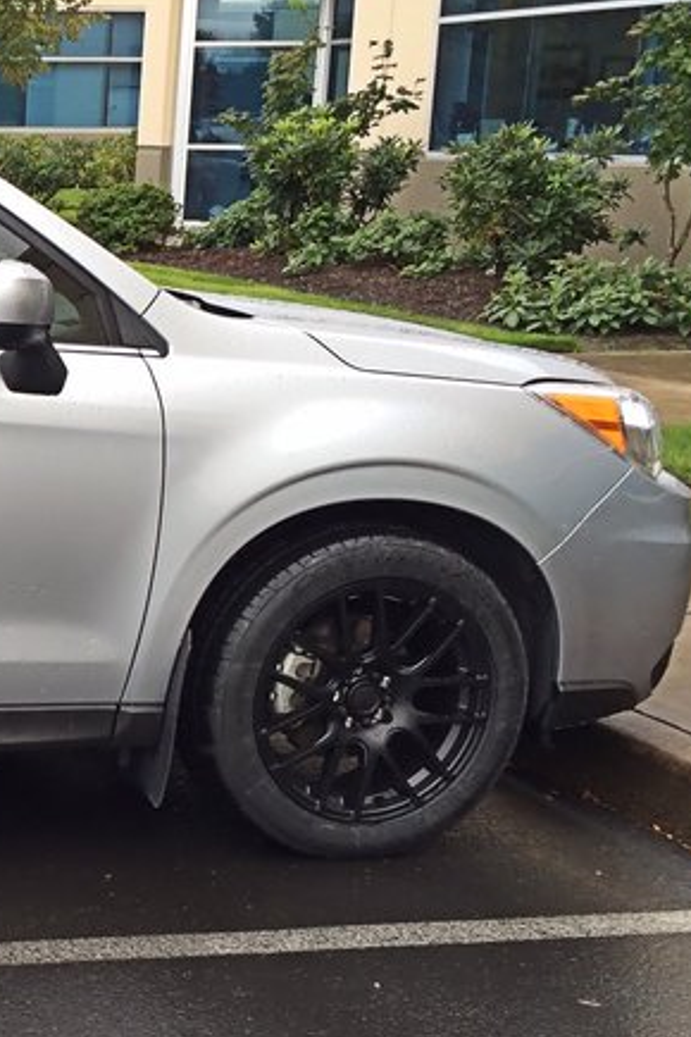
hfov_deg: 17.1
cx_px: -379
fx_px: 2044
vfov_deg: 28.5
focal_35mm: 71
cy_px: 544
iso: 32
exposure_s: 1/60
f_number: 2.2
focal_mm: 4.15
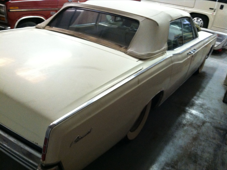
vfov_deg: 40.6
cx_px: 114
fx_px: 229
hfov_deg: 52.7
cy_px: 85
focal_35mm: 35
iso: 320
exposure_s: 1/15
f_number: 2.8
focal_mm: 3.85
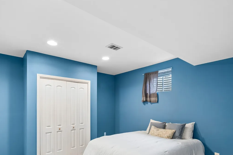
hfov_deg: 73.7
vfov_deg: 52.2
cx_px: 114
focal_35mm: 24
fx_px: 155
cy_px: 103
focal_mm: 15
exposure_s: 1/2
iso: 400
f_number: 8
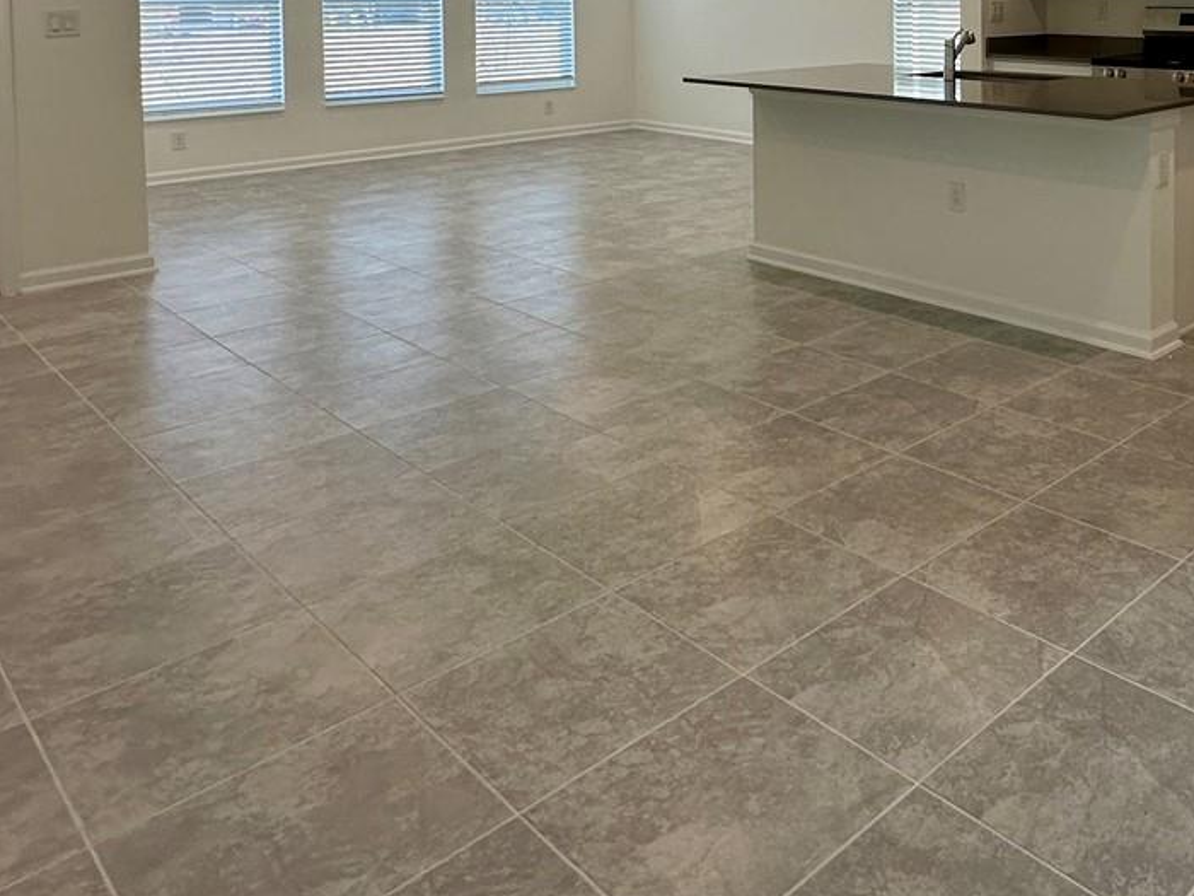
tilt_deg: -1.5
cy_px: 26
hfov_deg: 52.8
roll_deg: +0.1
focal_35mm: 32
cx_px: 967
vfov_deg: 39.6
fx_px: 1104
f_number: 2.2
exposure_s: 1/120
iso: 100
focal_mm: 2.22
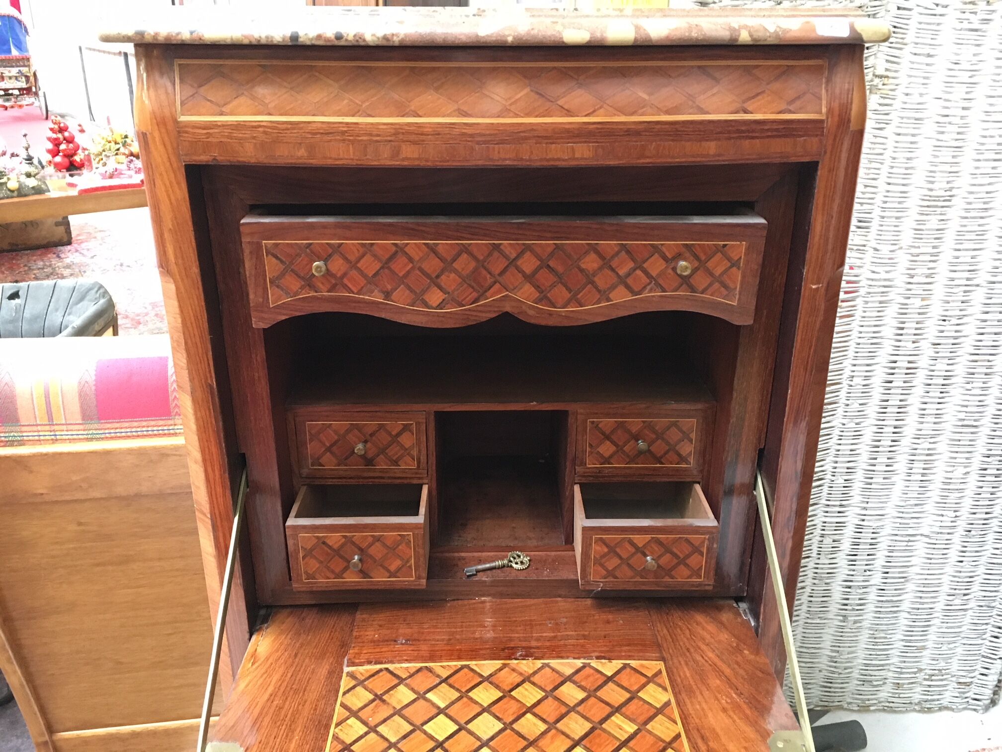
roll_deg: +0.3
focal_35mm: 29
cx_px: 501
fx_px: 839
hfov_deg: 61.7
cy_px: 376
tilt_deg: -23.0
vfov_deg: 48.2
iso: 400
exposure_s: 1/17
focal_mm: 4.15
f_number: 2.2
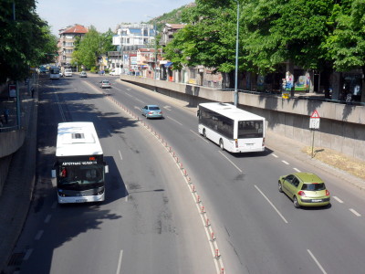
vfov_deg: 32.9
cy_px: 137
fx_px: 464
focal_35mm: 44
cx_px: 182
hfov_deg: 42.9
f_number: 4.5
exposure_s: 1/500
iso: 100
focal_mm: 7.8
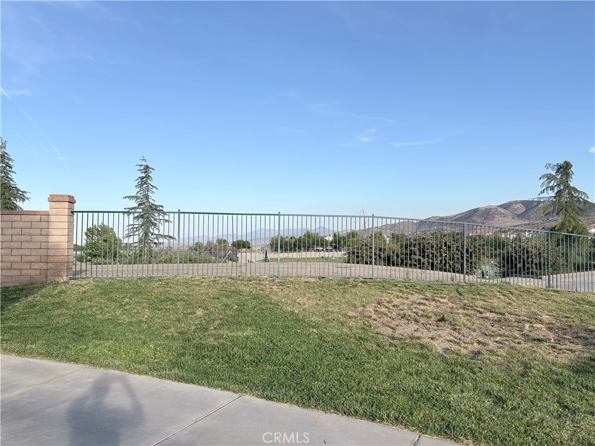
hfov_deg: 67.3
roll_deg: +0.7
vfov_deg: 53.1
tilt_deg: +1.8
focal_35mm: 26
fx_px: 447
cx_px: 298
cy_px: 223
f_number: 1.6
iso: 50
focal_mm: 5.96
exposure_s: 1/2451
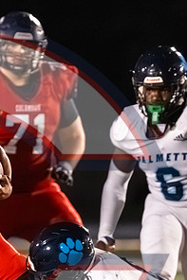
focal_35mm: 1190
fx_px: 9282
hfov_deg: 1.2
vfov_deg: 1.7
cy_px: 249
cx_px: -96
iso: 25600
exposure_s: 1/1600
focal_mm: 400
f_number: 4.5
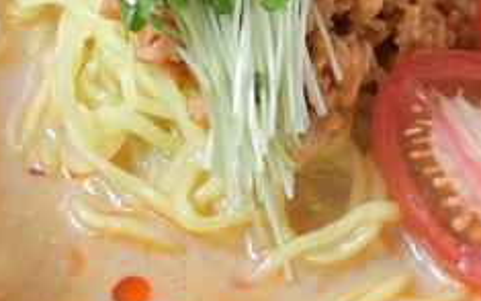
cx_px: 325
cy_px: -8
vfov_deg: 7.2
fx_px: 2386
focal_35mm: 182
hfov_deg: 11.5
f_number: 4.5
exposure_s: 1/100
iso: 800
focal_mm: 28
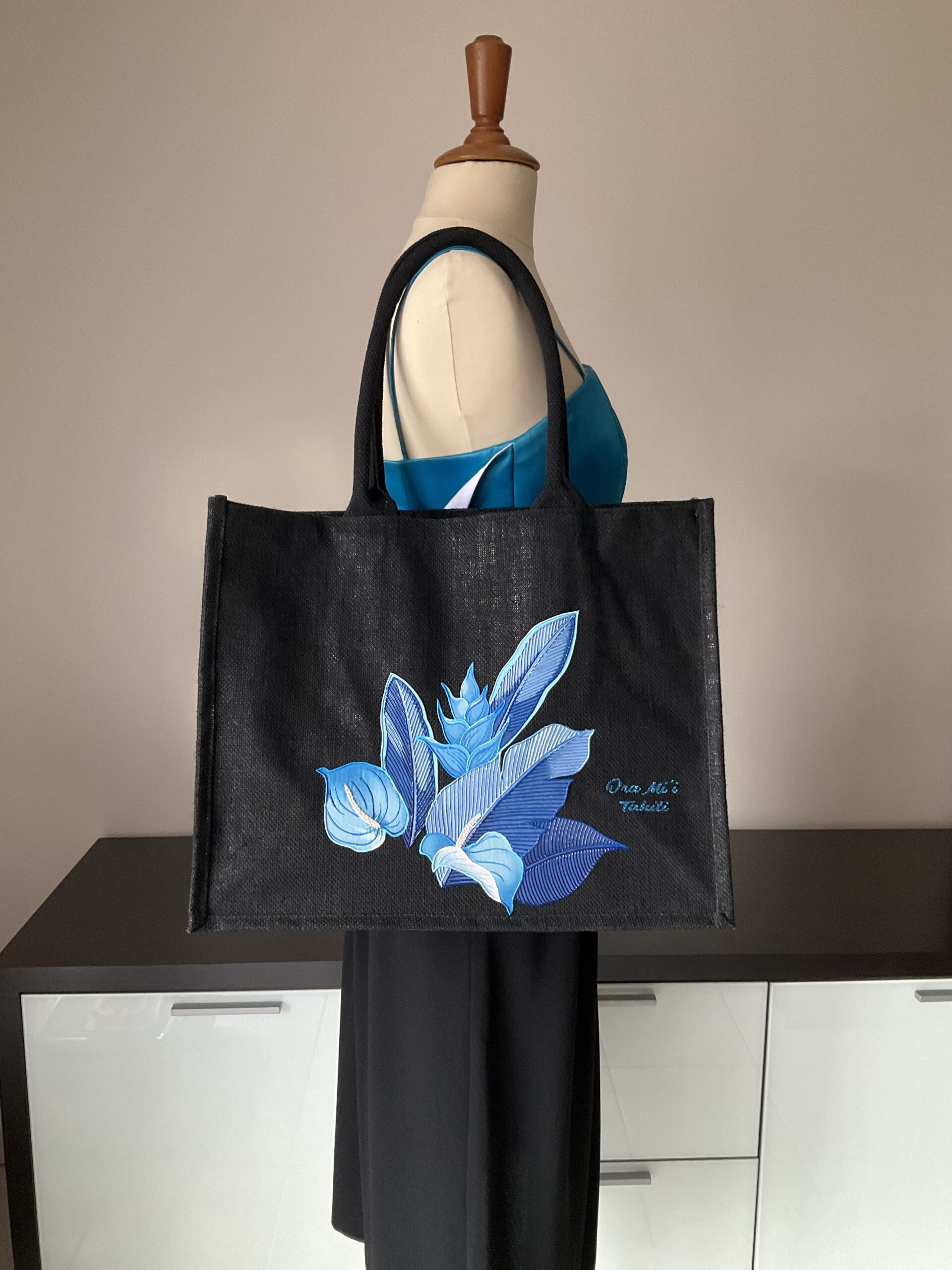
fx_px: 1063
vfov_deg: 61.7
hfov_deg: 48.2
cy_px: 635
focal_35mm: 29
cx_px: 476
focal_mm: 3
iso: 160
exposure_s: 1/60
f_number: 1.8
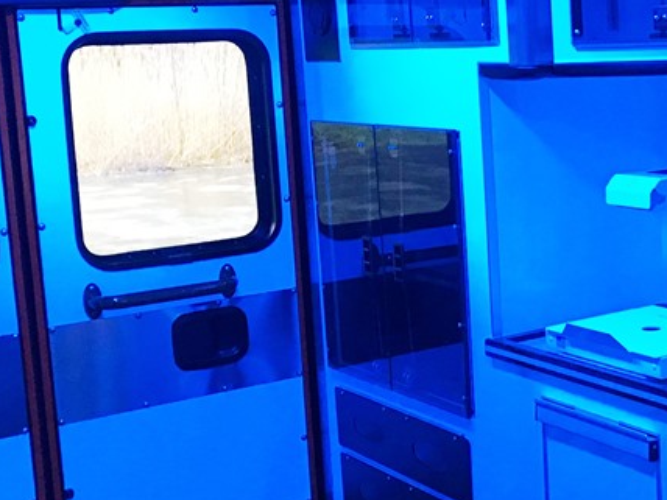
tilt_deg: -8.7
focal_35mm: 67
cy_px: 234
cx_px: 656
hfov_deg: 27.4
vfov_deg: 21.9
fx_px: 1291
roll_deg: +2.0
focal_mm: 3.99
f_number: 1.8
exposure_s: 1/15
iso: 80
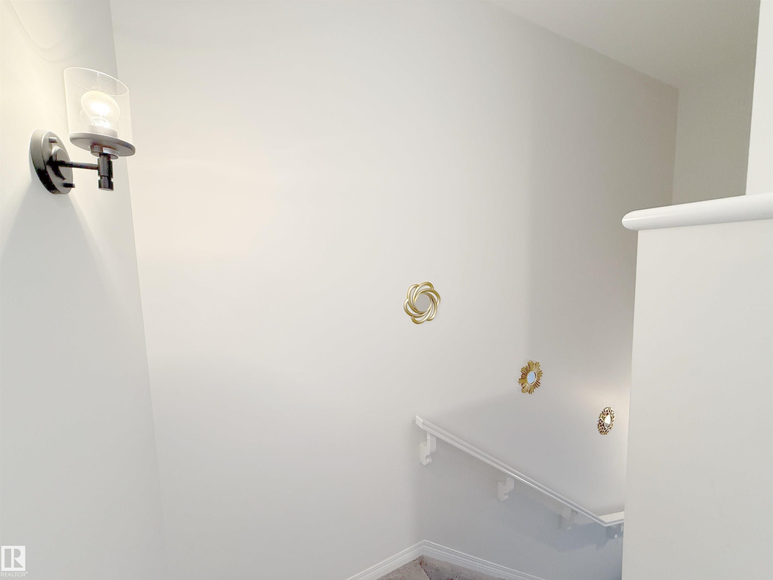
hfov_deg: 102.1
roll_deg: +2.0
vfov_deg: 85.7
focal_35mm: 14
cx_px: 386
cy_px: 290
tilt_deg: -4.9
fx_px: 313
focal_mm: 2.22
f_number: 2.2
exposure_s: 1/60
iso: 250
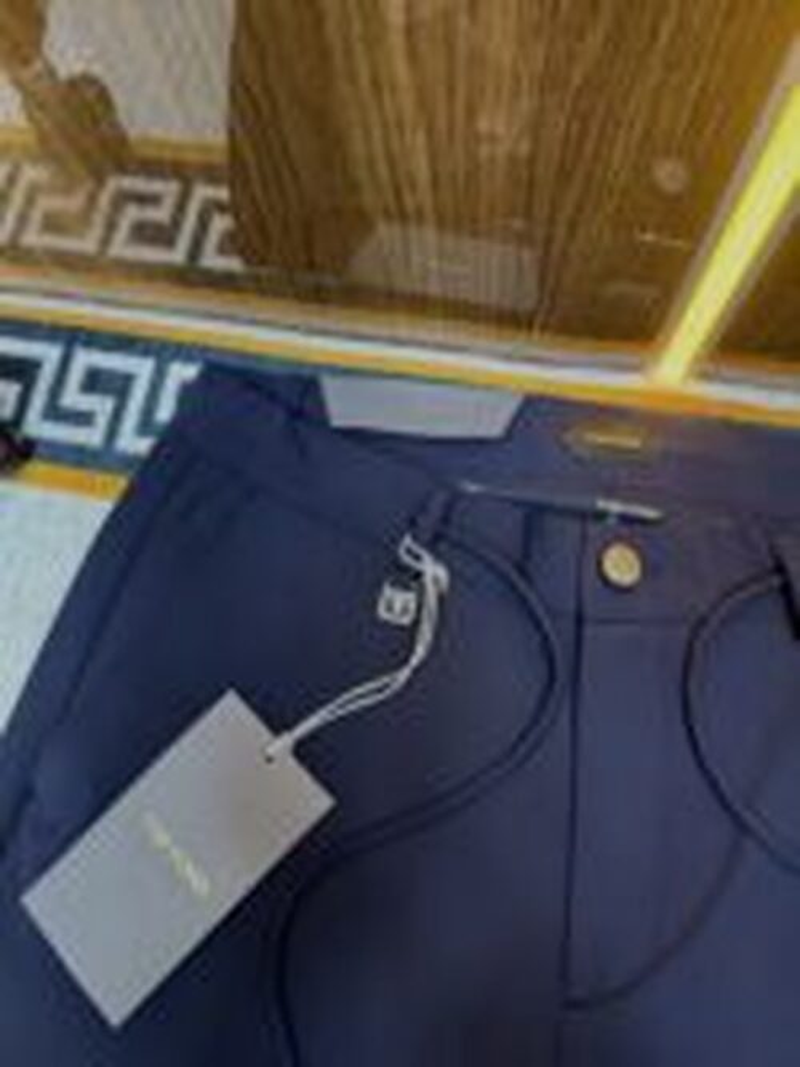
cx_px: 400
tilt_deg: -73.4
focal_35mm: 24
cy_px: 534
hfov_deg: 56.8
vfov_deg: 71.6
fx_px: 740
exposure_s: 1/100
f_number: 1.78
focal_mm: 6.76
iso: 200
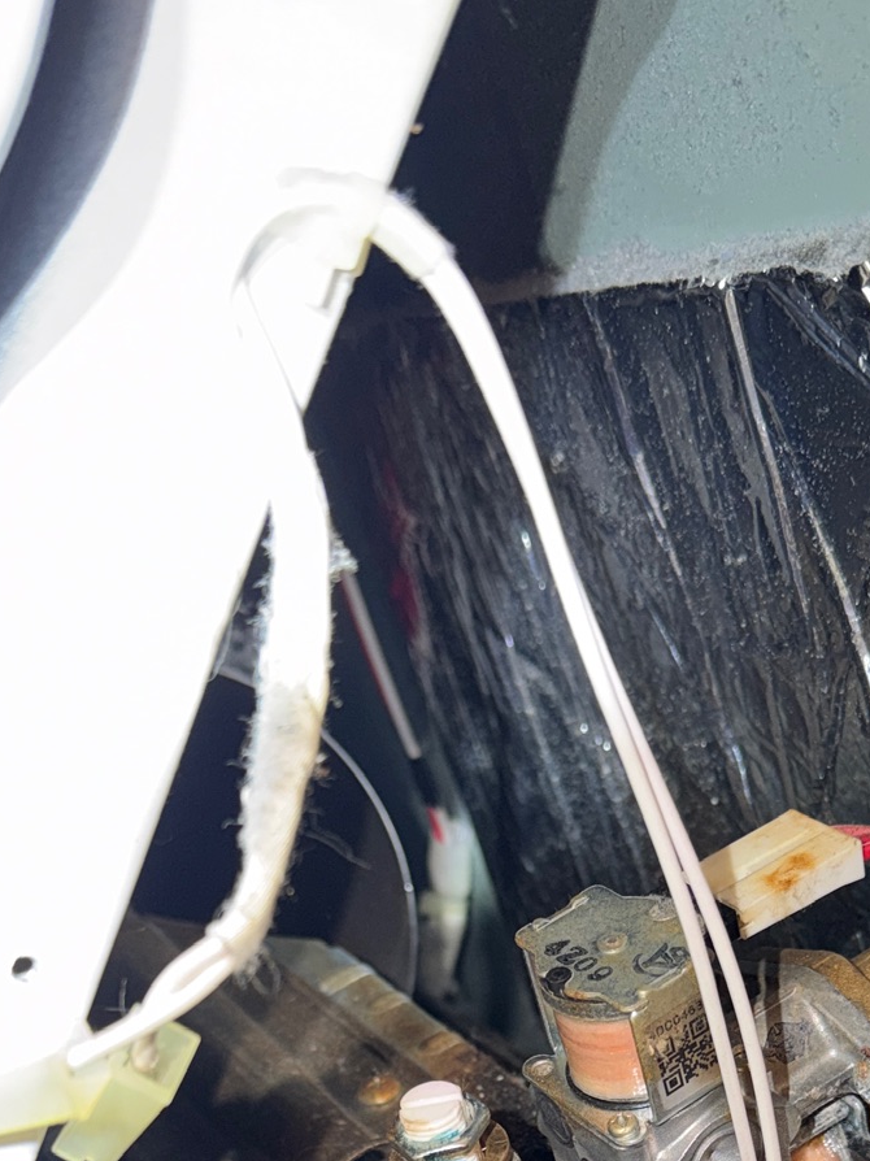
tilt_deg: -43.4
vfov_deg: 31.6
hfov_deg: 26.5
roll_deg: +16.5
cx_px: 534
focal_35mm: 55
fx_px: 1844
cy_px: 1223
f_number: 1.78
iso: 100
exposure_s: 1/35
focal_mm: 6.76
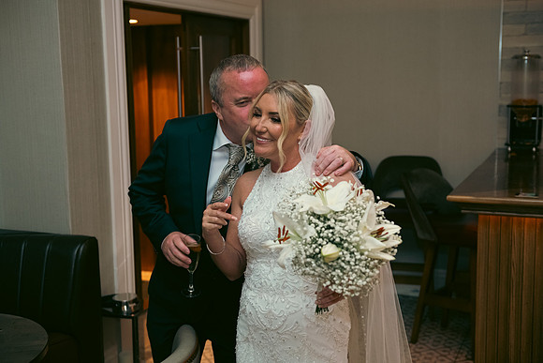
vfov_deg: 35.1
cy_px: 182
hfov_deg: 50.7
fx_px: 573
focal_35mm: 38
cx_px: 272
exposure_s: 1/160
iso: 800
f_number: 3.5
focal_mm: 38
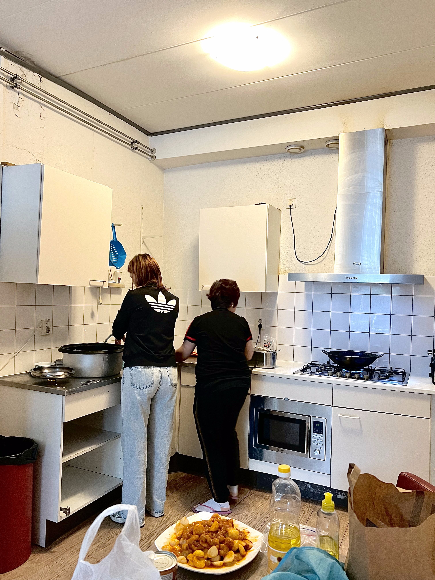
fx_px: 436
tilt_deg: +0.9
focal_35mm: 26
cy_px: 290
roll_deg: -1.3
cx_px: 218
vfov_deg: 67.3
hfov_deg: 53.1
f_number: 1.5
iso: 250
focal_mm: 5.7
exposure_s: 1/50
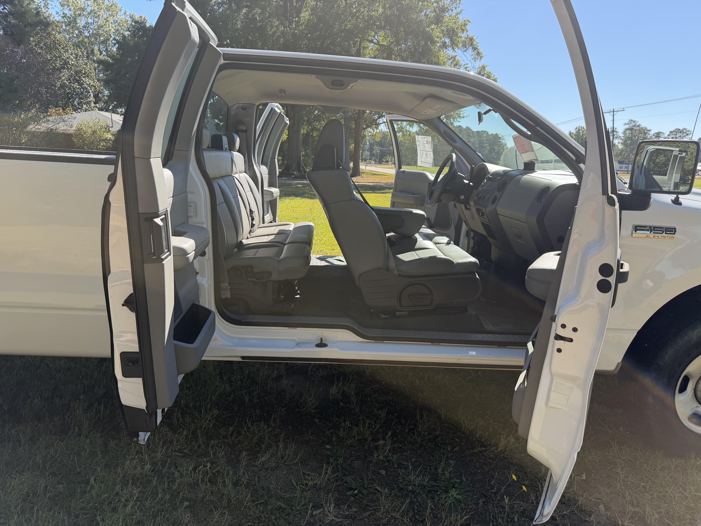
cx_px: 350
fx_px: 486
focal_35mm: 24
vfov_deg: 56.8
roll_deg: -2.4
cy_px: 263
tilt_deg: -12.1
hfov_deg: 71.6
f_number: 1.78
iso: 100
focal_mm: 6.76
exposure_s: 1/1770
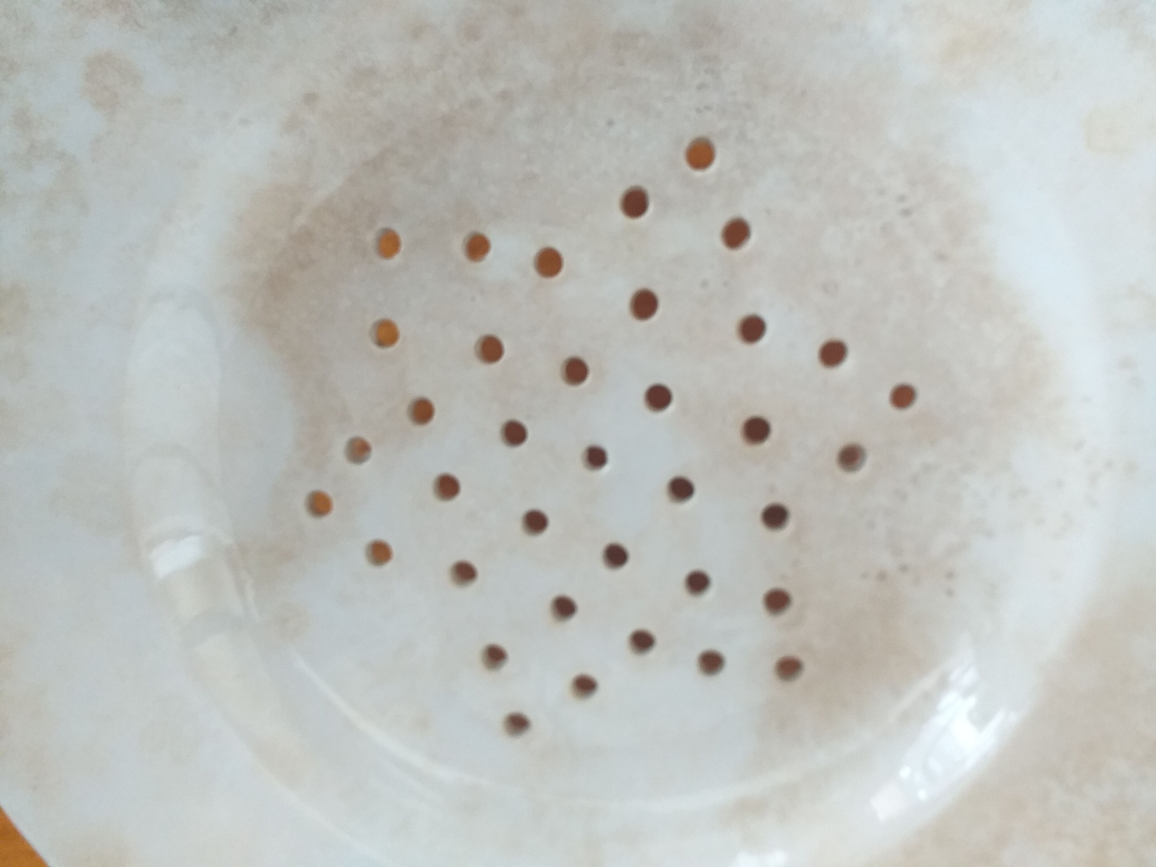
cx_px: 578
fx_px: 868
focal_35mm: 26
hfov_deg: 67.3
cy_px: 434
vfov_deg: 53.1
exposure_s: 1/33
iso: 200
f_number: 1.9
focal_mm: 3.6
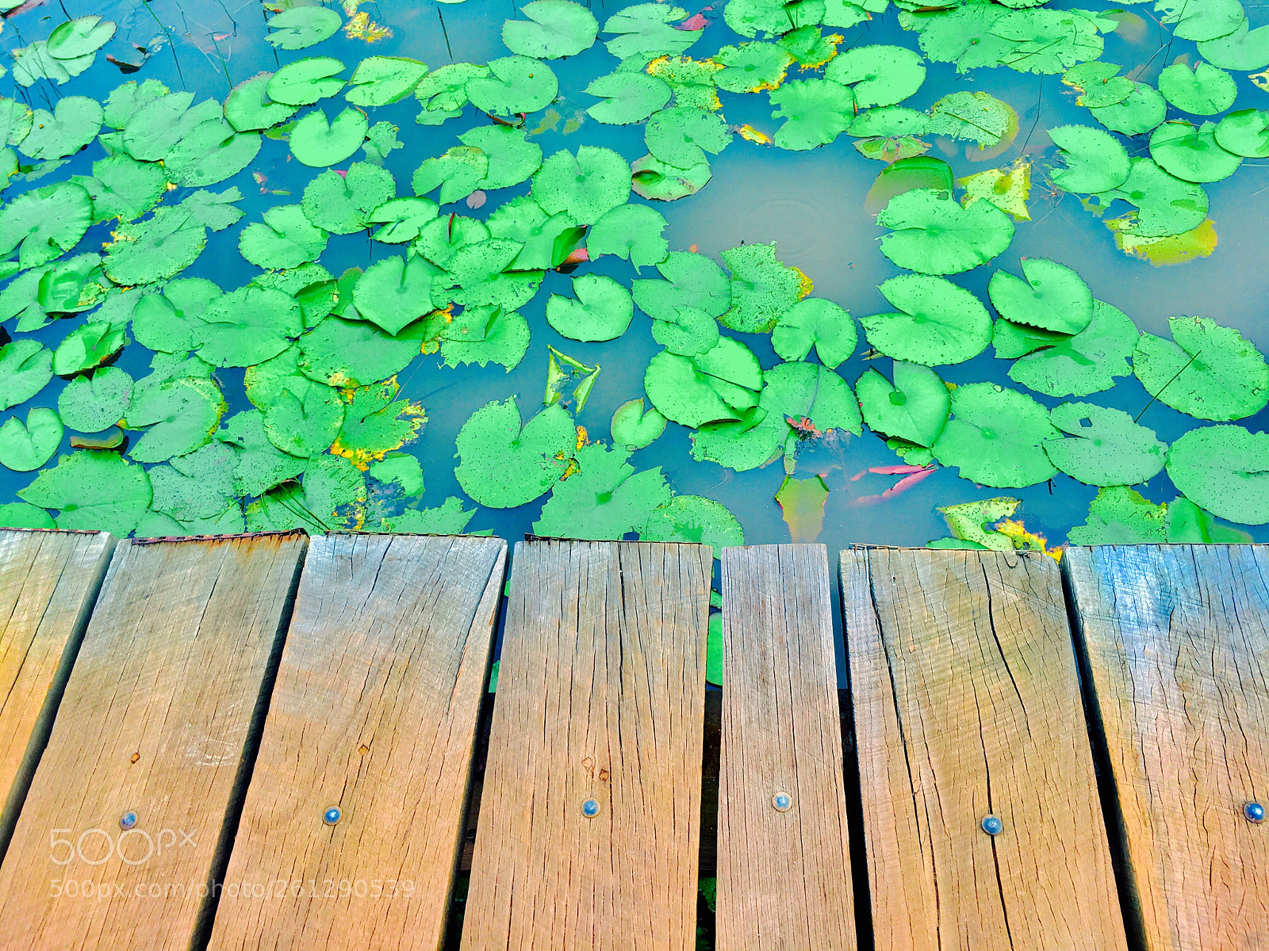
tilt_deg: -56.0
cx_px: 634
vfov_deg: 48.2
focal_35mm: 29
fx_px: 1063
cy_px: 476
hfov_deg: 61.7
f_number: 2.2
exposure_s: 1/100
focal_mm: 4.15
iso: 25
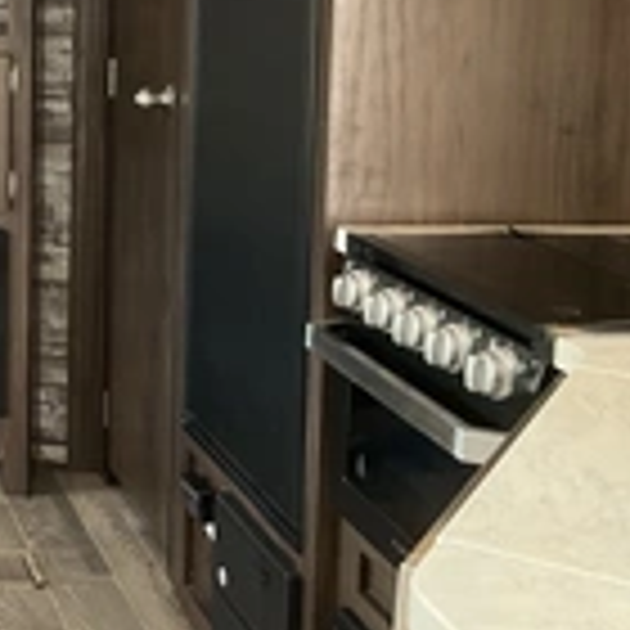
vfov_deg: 23.2
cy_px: 99
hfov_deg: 20.8
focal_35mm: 73
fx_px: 1503
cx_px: -256
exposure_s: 1/122
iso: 64
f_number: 1.8
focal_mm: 3
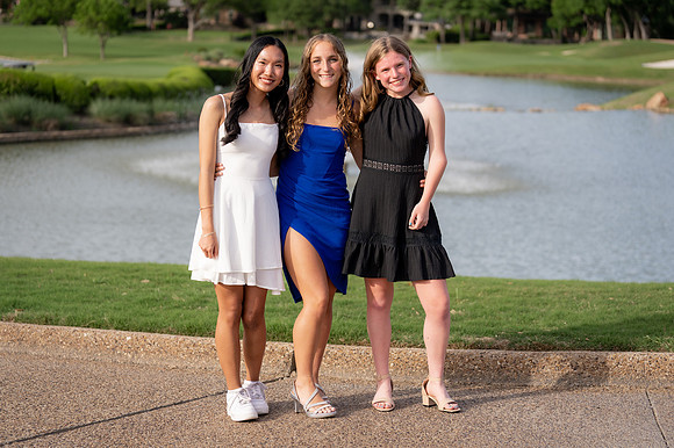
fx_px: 1336
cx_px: 337
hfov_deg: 28.3
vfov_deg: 19.1
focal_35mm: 71
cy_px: 224
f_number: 2.8
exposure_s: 1/1000
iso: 100
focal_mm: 70
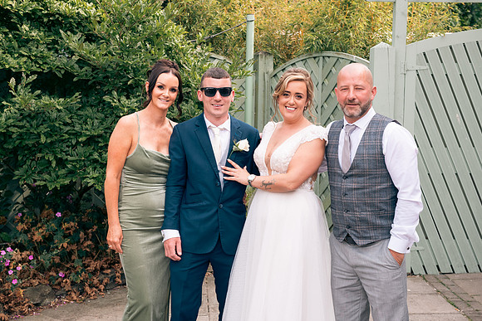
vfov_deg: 24.6
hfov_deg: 36.2
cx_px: 241
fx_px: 737
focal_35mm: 55
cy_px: 160
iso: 160
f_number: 6.3
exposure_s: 1/160
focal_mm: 55
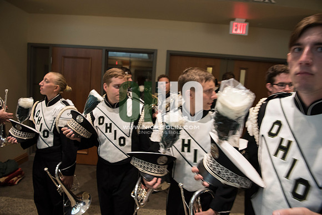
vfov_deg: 53.2
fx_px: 215
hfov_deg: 73.7
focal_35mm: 24
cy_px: 108
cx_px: 161
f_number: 3.5
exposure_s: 1/100
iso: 1600
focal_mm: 24
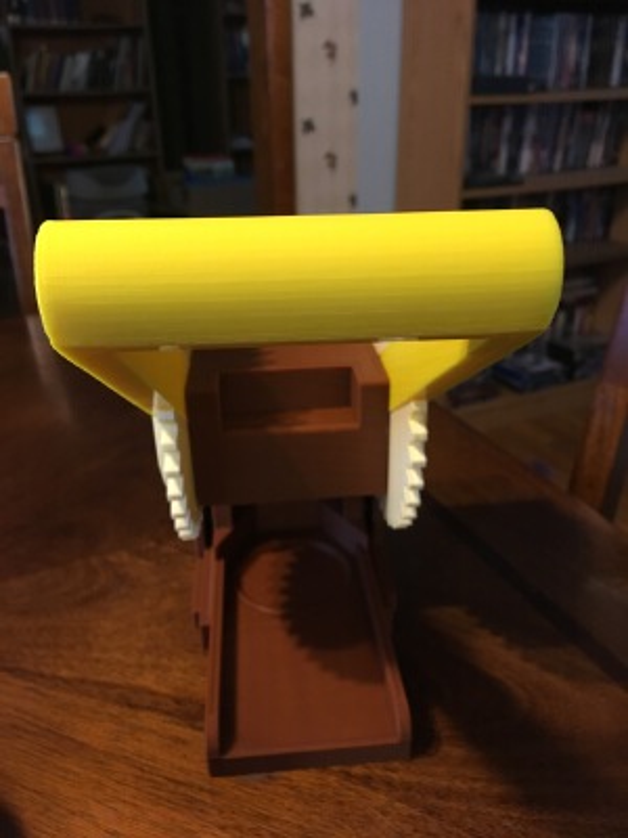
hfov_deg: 48.2
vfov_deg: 61.7
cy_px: 419
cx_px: 314
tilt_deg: -23.9
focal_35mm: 29
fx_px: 701
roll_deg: +1.4
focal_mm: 4.15
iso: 200
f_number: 2.2
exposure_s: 1/17
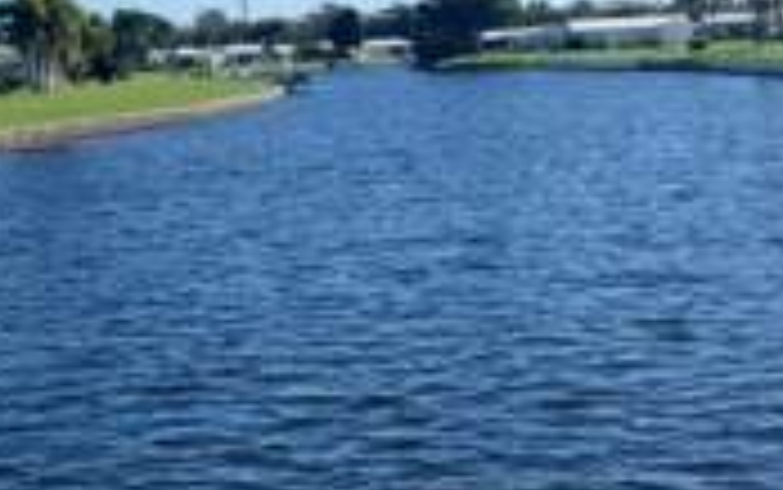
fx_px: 1623
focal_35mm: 76
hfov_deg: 26.9
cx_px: 549
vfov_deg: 17.1
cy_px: 117
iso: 25
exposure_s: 1/2915
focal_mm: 4.25
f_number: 1.8
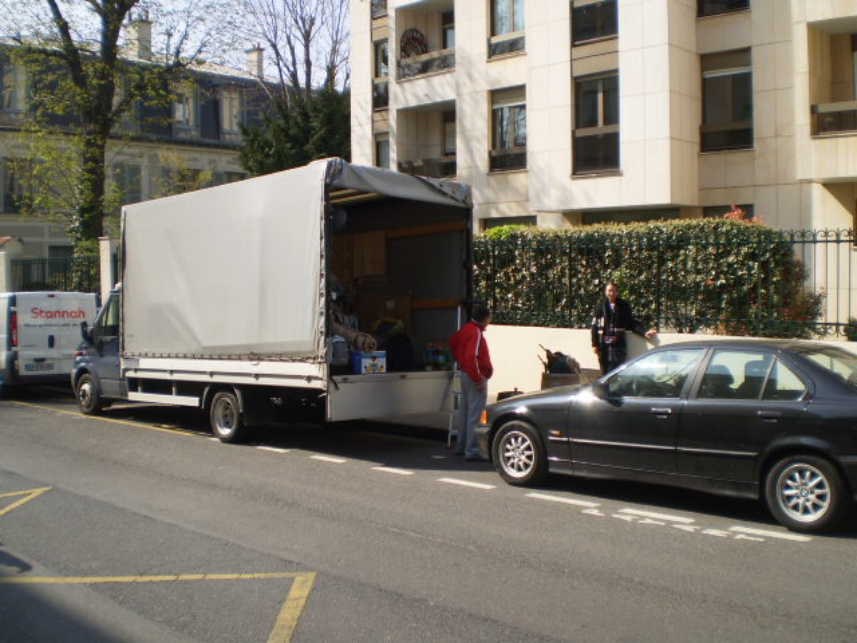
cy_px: 322
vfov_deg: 39.7
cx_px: 428
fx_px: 891
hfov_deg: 51.4
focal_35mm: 36
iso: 64
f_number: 3.1
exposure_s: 1/800
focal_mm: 6.3
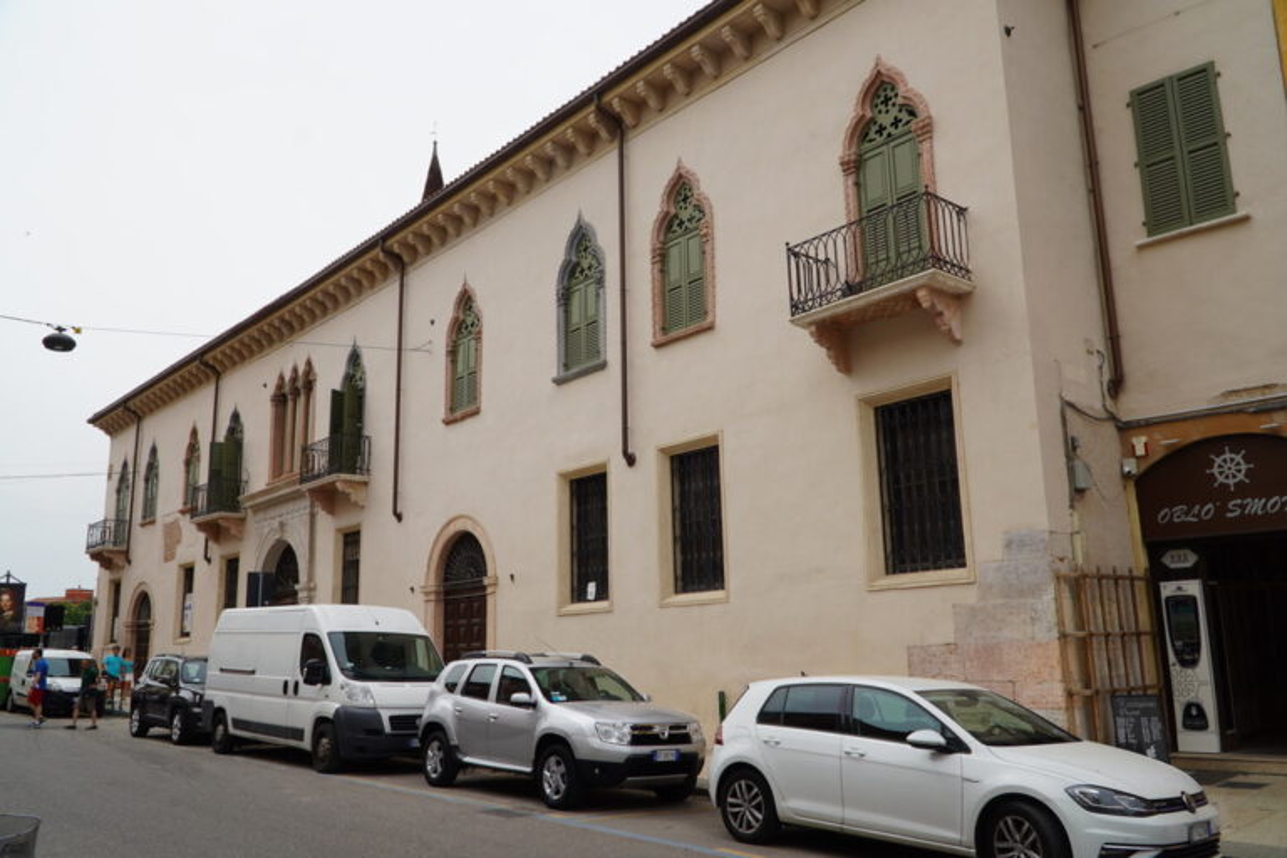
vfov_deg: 47.9
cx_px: 644
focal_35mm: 27
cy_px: 429
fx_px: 965
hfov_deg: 67.4
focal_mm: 18
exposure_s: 1/160
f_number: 10
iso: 100
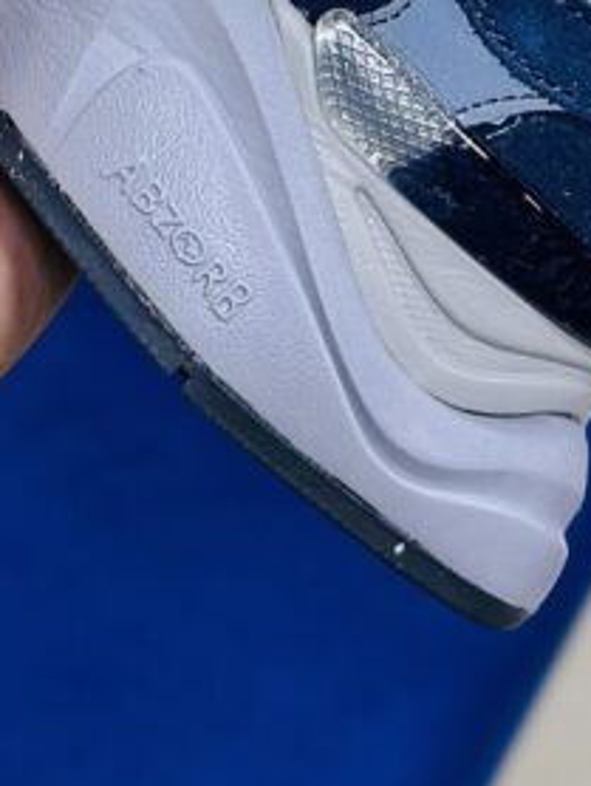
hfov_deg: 9.2
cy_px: -219
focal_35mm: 161
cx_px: 107
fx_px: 3659
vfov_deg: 11.9
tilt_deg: -53.2
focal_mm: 6.86
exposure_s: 1/100
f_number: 1.78
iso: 64
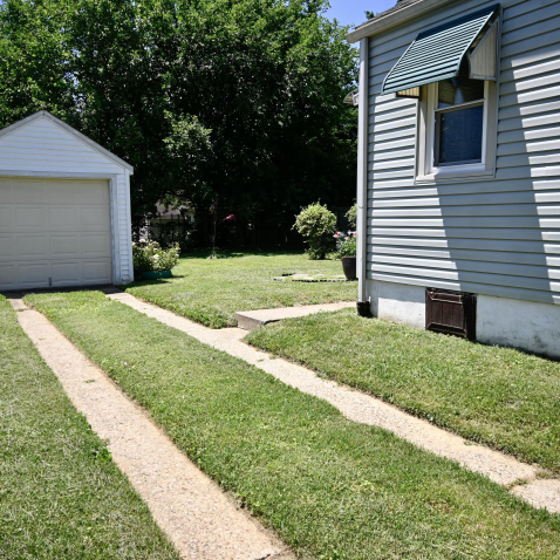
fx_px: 512
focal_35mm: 28
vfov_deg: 57.3
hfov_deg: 57.3
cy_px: 279
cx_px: 265
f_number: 5.6
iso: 100
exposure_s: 1/500
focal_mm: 14
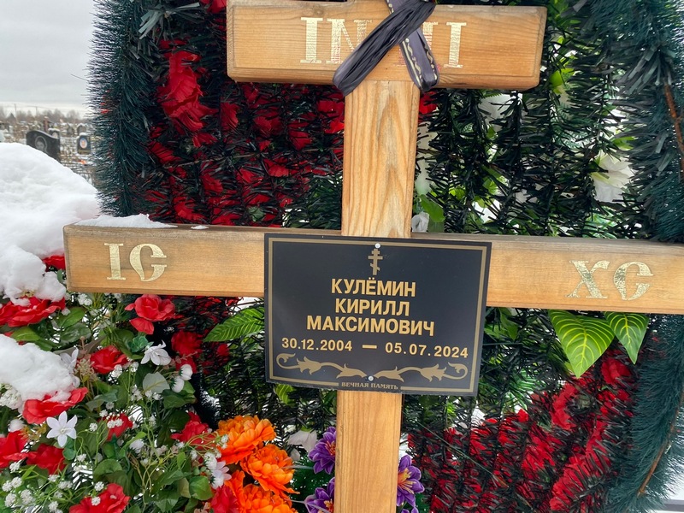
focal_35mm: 26
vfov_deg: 53.1
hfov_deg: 67.3
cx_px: 342
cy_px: 256
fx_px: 514
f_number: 1.8
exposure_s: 1/122
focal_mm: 4.25
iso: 80
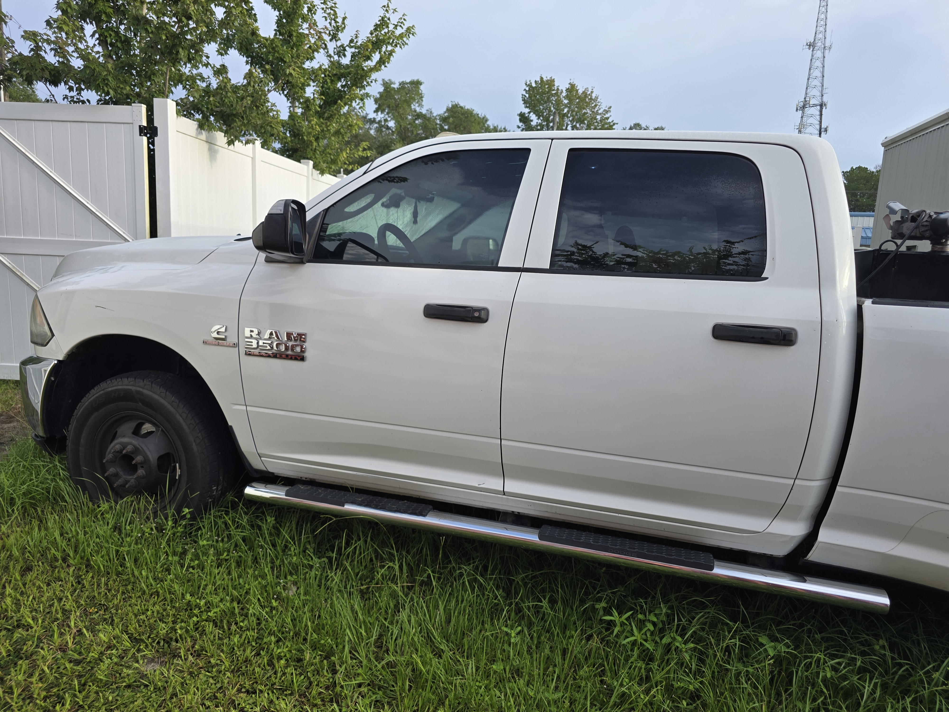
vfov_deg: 58.9
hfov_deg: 73.9
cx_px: 474
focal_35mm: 23
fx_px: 631
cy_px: 356
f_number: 1.7
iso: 12
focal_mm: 6.3
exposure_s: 1/239
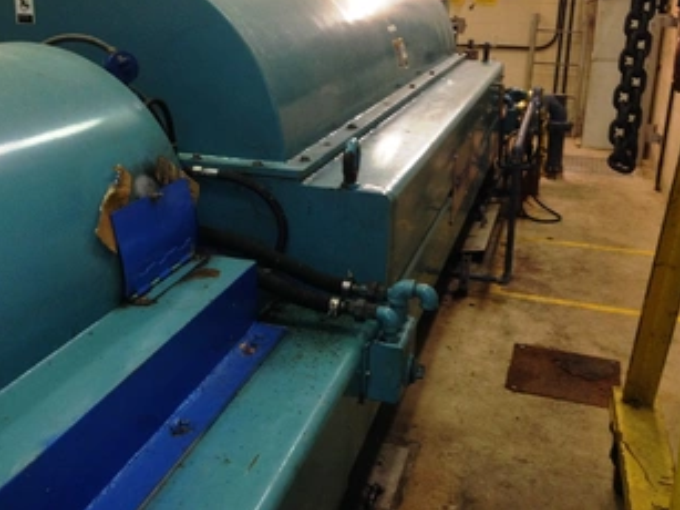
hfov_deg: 43.8
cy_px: 180
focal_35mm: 43
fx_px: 844
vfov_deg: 33.3
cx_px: 315
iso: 125
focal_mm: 4.12
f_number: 2.4
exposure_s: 1/20
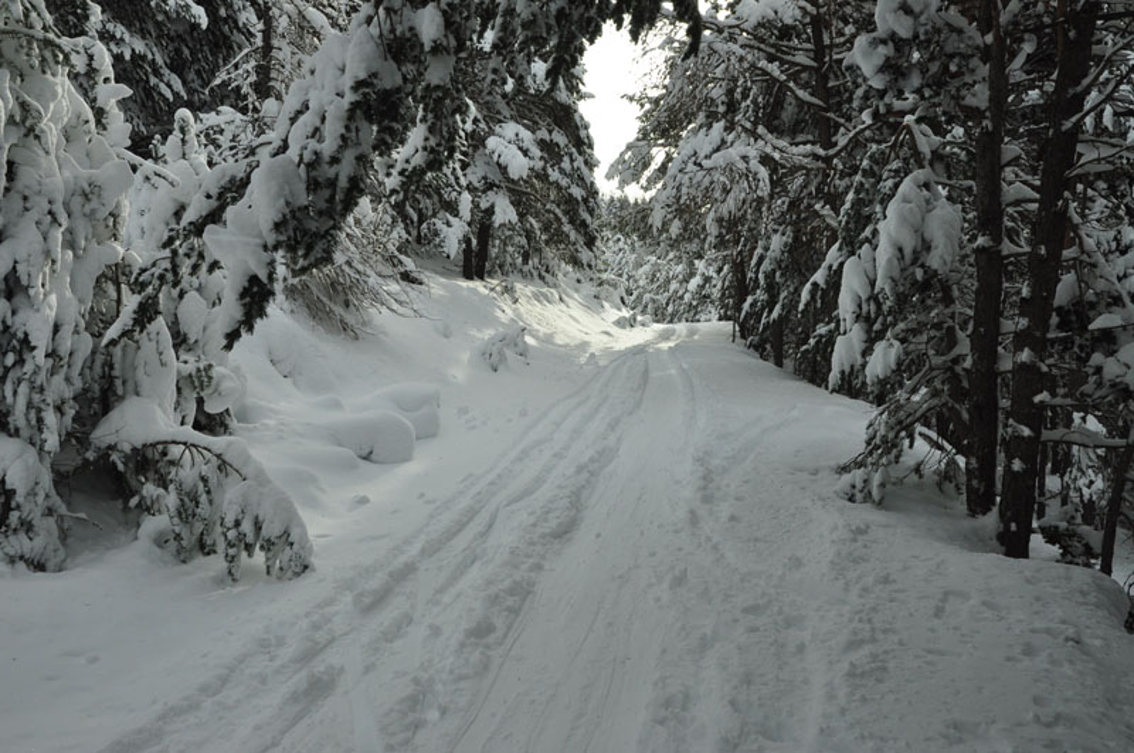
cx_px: 567
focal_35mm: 30
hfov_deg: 62.0
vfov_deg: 43.5
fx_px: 944
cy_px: 376
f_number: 13
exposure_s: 1/400
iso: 400
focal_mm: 20
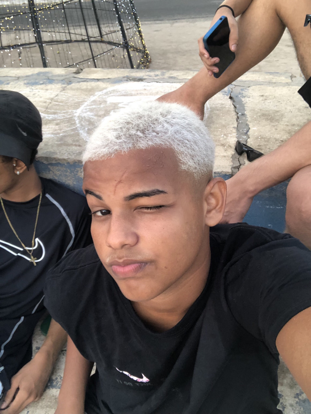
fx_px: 383
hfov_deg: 44.2
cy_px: 207
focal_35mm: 32
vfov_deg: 56.8
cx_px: 156
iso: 125
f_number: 2.2
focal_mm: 2.87
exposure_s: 1/120
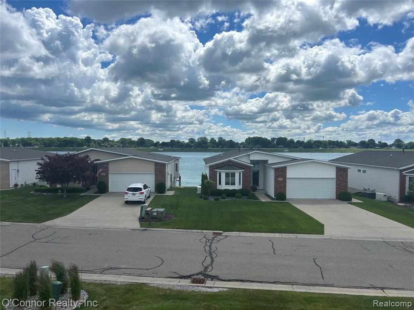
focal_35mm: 26
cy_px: 155
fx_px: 311
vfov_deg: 53.1
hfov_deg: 67.3
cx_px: 207
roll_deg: -0.6
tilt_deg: -1.4
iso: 50
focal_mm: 5.7
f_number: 1.5
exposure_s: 1/9434
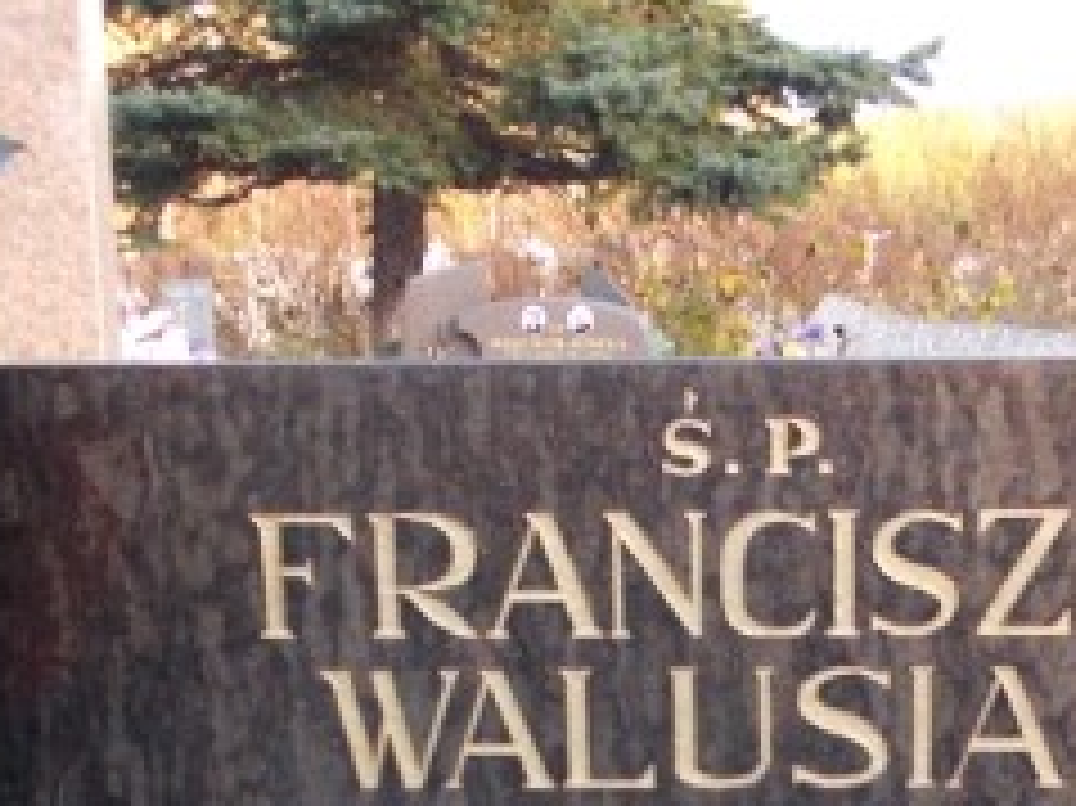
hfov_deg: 25.8
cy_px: 1058
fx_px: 2330
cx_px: 752
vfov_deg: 18.2
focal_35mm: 75
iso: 200
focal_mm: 4
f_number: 2.7
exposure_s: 1/250
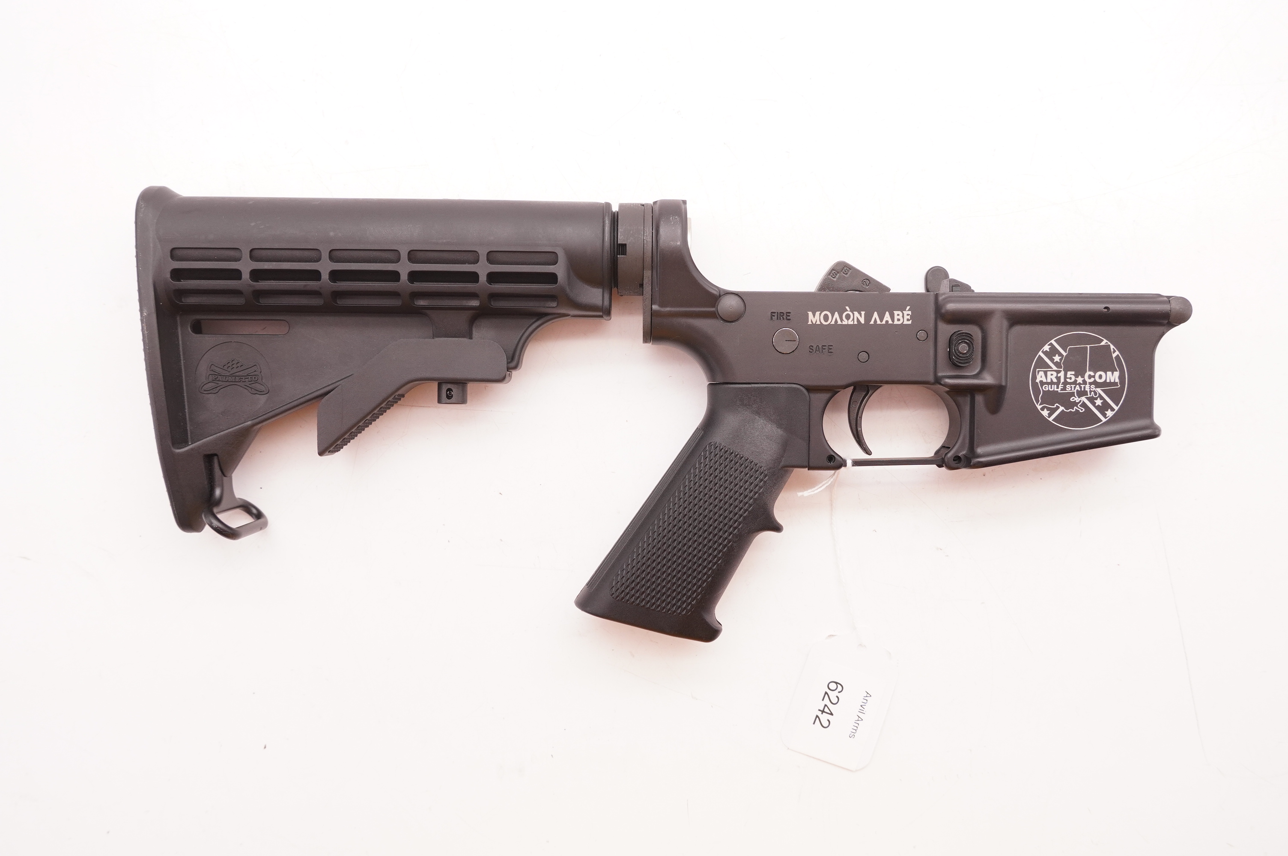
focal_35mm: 30
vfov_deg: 43.5
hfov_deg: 62.0
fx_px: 1072
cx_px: 644
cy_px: 428
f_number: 5.6
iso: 640
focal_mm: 20
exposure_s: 1/125
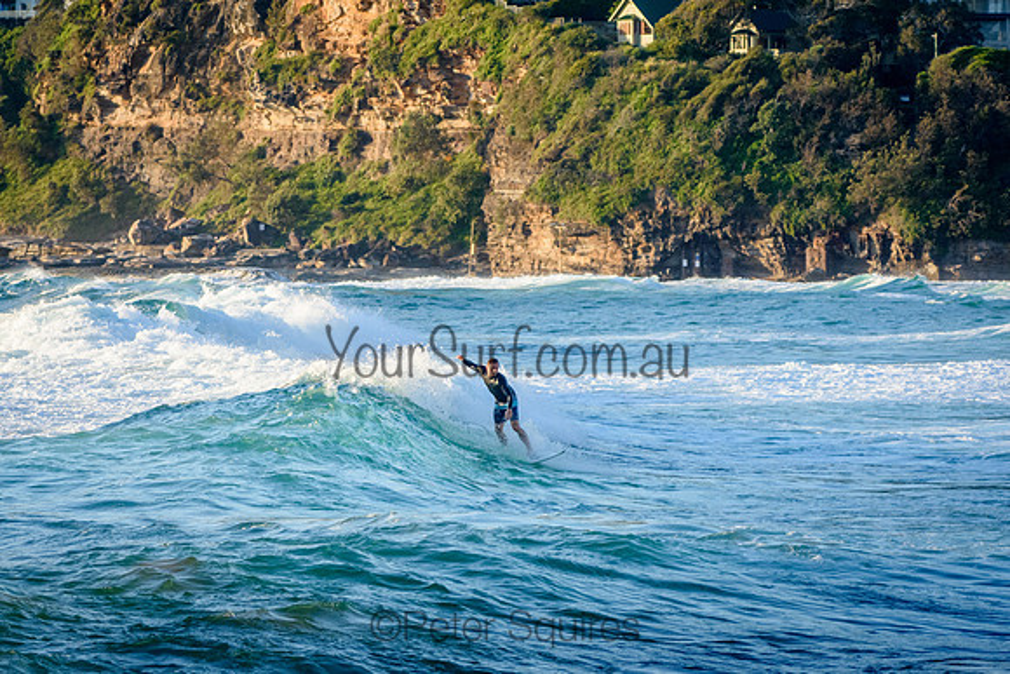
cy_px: 337
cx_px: 505
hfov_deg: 8.7
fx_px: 6638
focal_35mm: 237
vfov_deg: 5.8
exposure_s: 1/2000
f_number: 5.6
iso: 900
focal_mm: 155
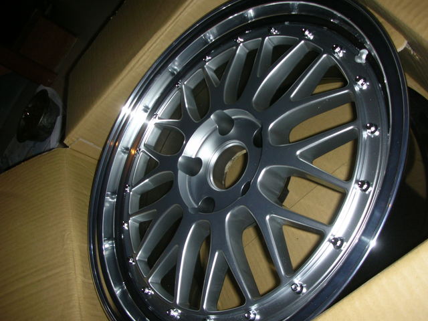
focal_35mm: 35
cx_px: 214
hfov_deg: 52.6
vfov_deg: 40.7
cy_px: 160
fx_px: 433
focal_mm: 5.8
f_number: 3
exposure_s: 1/60.1
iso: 50
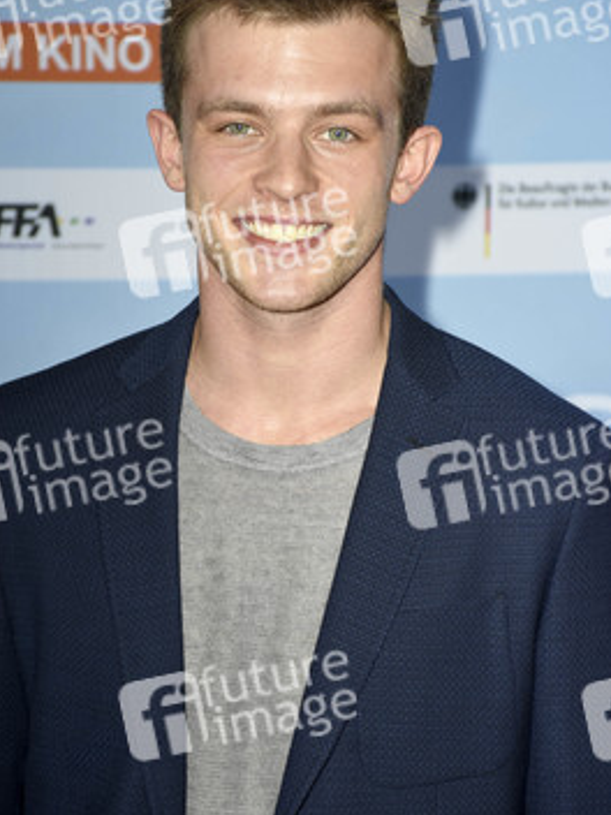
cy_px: 359
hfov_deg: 7.4
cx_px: 306
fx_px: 4707
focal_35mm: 200
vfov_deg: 9.9
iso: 320
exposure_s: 1/160
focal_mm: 122
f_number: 5.6
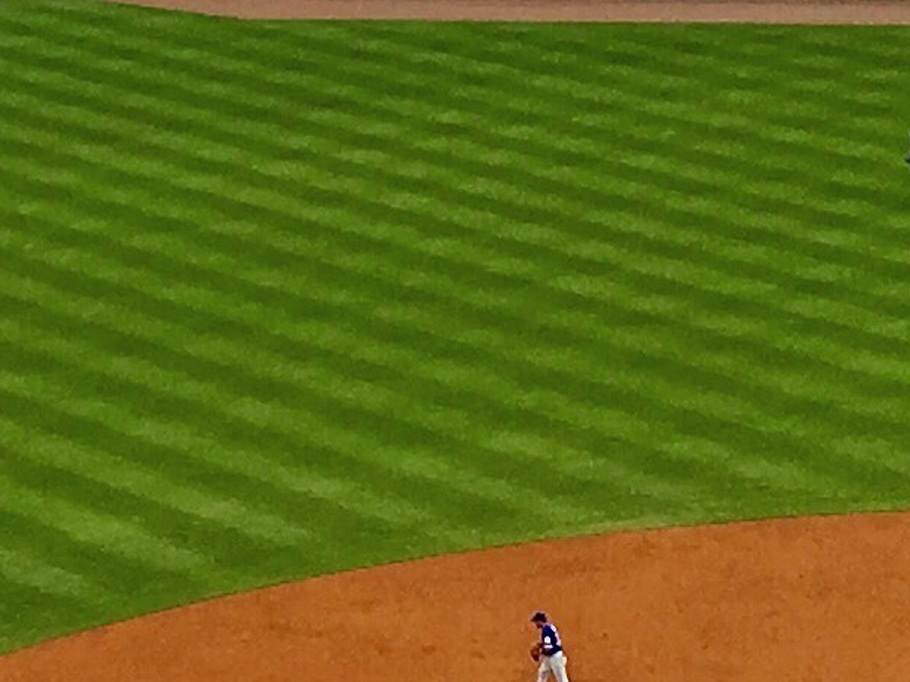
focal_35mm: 190
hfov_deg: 10.3
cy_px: -351
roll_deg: +2.2
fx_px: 4994
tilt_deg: -5.9
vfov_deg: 7.7
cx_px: 7
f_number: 2.2
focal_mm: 4.15
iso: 25
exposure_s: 1/275
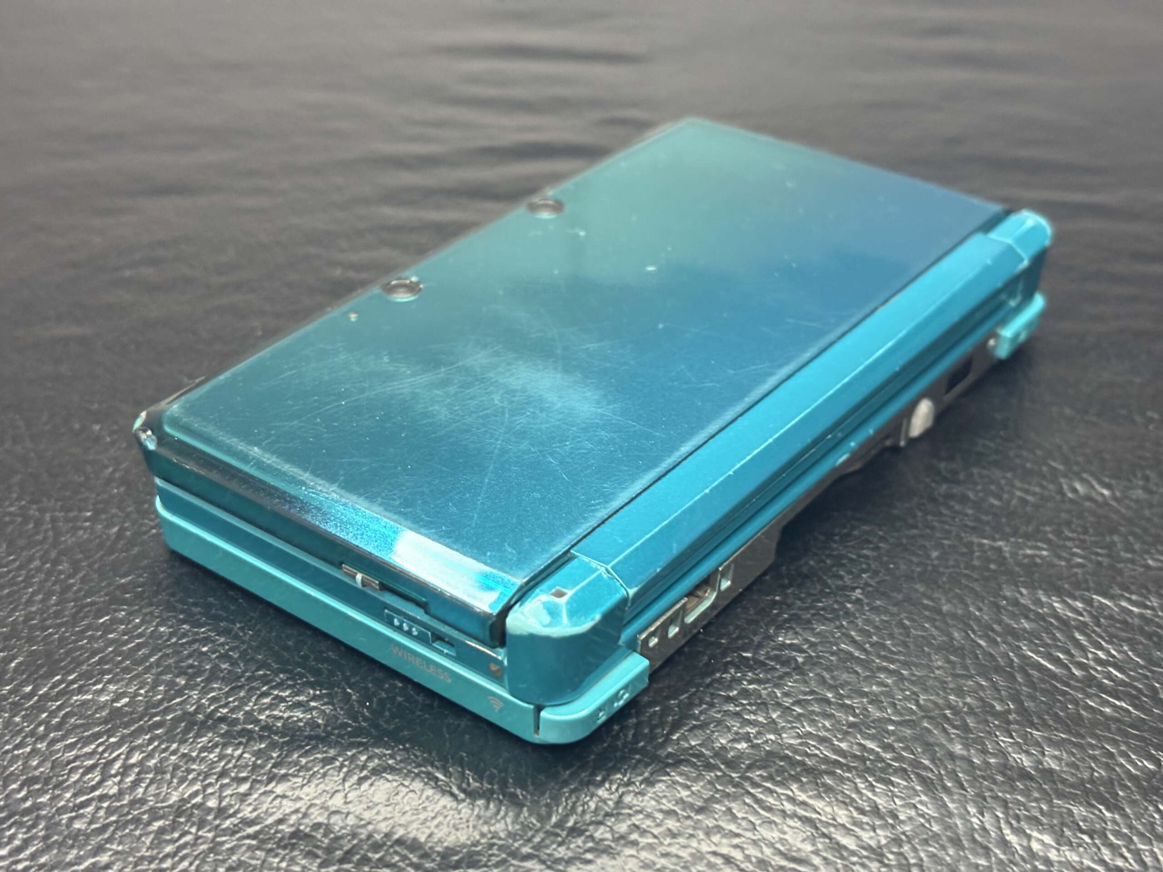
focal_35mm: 52
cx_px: 582
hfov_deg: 36.8
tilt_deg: -33.8
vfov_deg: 28.0
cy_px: 436
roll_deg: -0.3
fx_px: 1747
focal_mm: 5.96
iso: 320
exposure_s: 1/38
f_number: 1.6
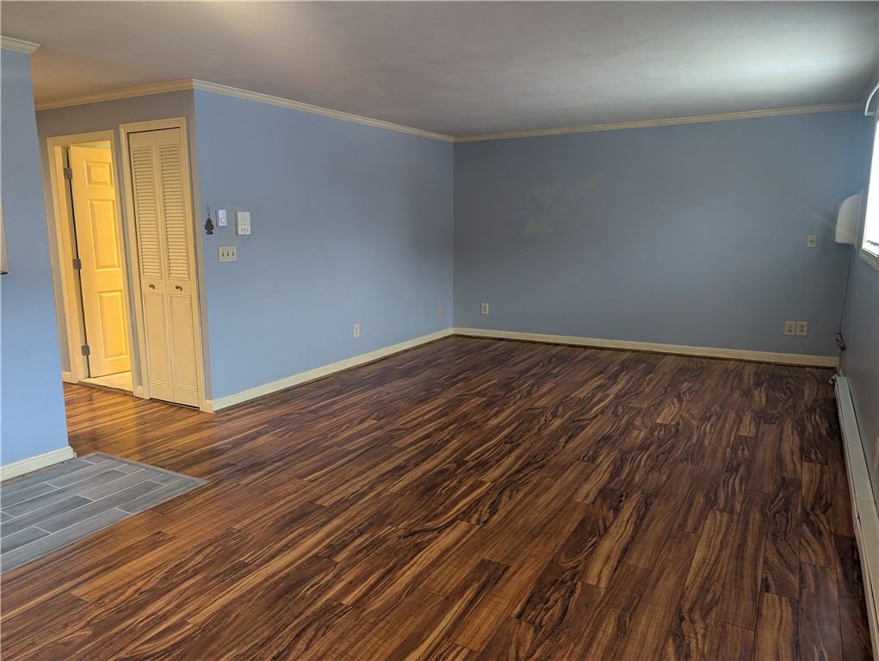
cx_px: 440
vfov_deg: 56.9
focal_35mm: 24
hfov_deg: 71.5
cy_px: 330
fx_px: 610
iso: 196
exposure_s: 1/25.1
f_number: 1.68
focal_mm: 6.9
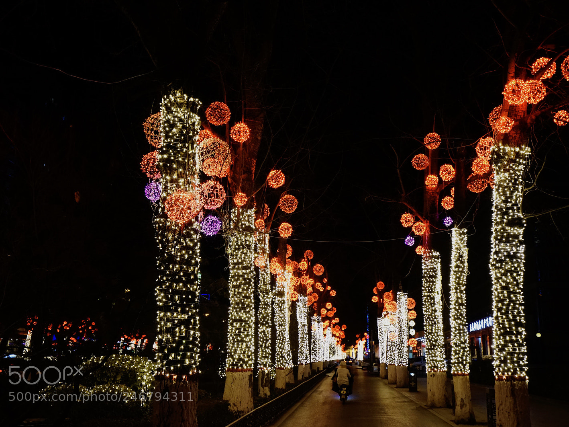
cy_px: 214
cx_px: 305
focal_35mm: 38
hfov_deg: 48.9
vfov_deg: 37.7
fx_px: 624
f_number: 5.6
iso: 3200
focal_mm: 35
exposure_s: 1/60
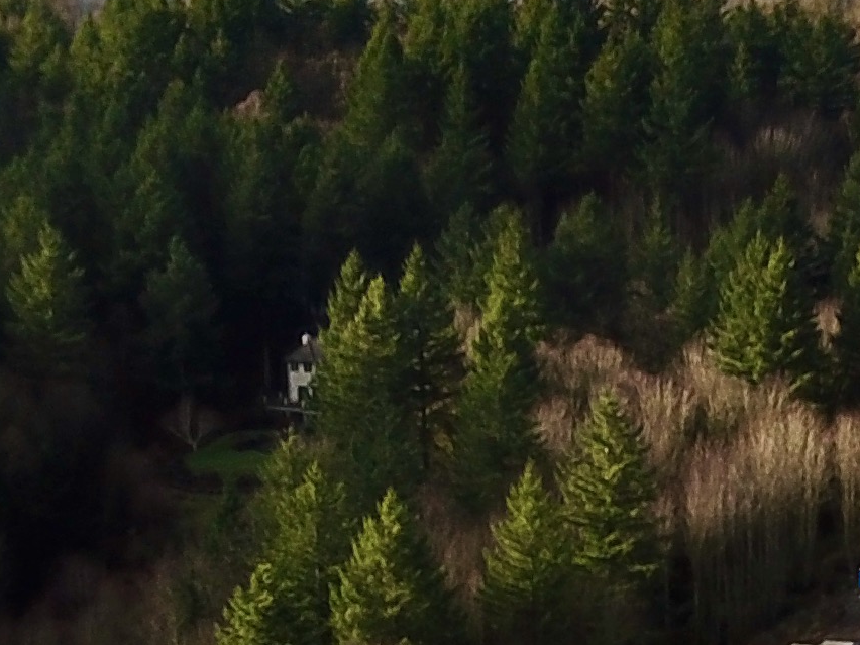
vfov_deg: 12.0
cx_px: 804
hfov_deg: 15.9
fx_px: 3031
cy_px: 675
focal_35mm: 122
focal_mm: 4.7
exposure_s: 1/894
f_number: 2.2
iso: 100
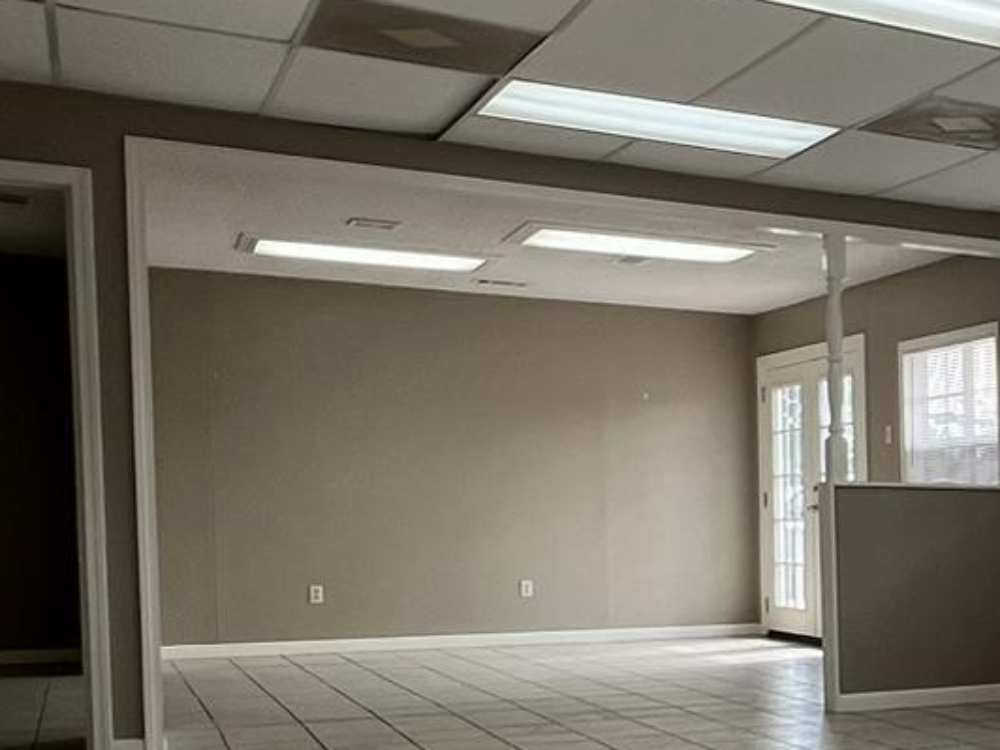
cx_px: 1177
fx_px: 1444
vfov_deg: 28.4
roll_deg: -0.2
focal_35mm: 50
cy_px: 622
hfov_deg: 32.2
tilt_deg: -3.7
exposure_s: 1/120
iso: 50
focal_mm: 1.57
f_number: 1.8
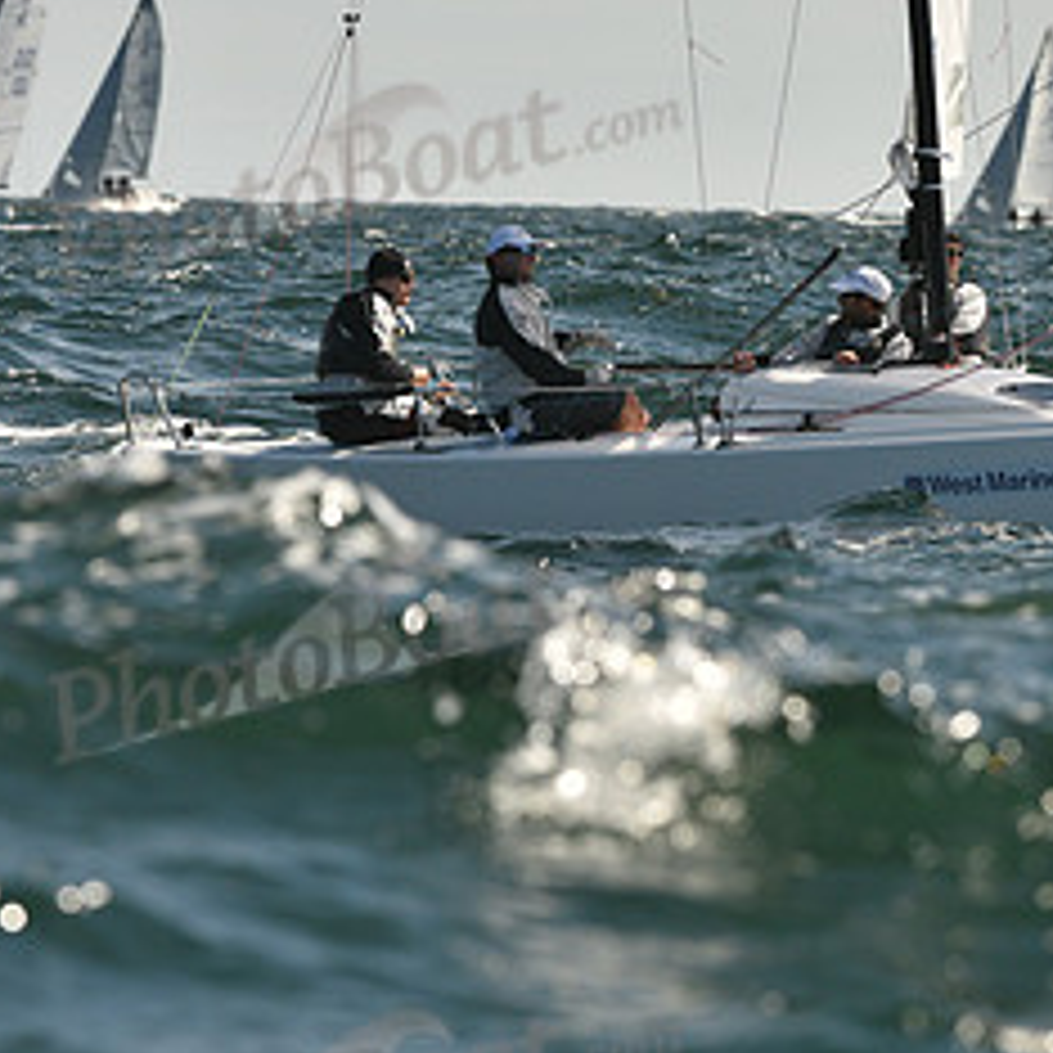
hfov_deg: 3.2
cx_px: 918
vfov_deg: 3.2
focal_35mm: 548
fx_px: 18860
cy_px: 349
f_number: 7.1
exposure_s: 1/1250
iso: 250
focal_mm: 260
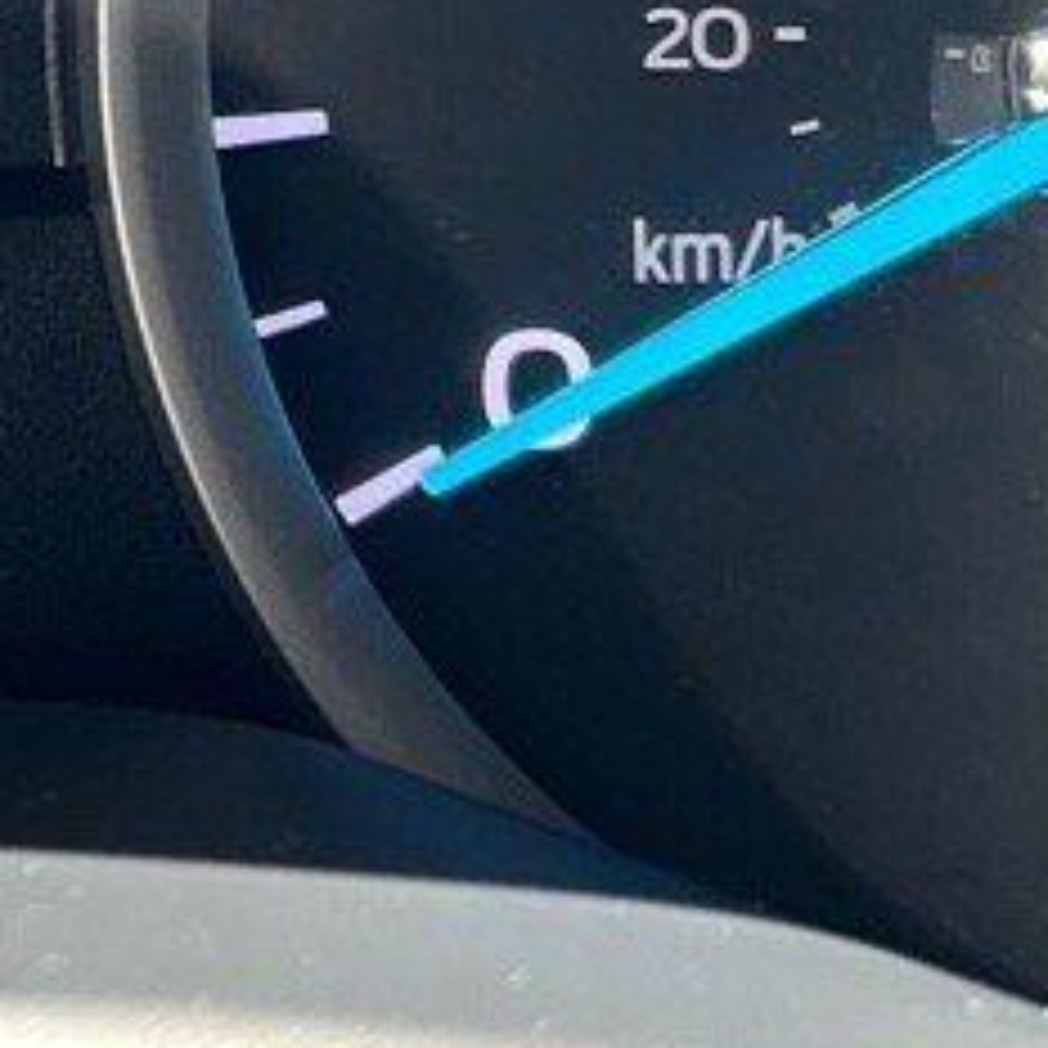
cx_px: -1088
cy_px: -526
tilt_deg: -19.3
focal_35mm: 158
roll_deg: +1.0
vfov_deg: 10.7
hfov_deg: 10.2
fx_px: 5412
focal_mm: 5.7
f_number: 1.5
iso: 64
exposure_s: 1/121
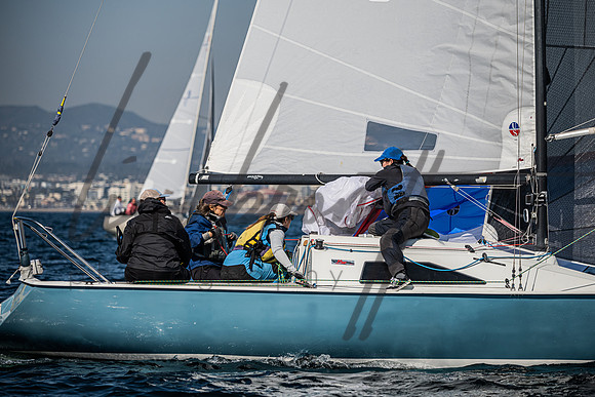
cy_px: 181
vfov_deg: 6.8
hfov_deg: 10.2
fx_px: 3325
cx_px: 323
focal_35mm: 201
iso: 400
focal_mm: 185
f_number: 5
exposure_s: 1/5000
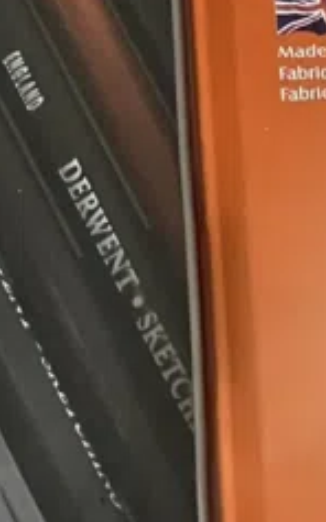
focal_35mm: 183
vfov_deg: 11.4
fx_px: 2603
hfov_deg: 7.2
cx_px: 244
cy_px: 198
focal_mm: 7.5
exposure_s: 1/33
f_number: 2.2
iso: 800
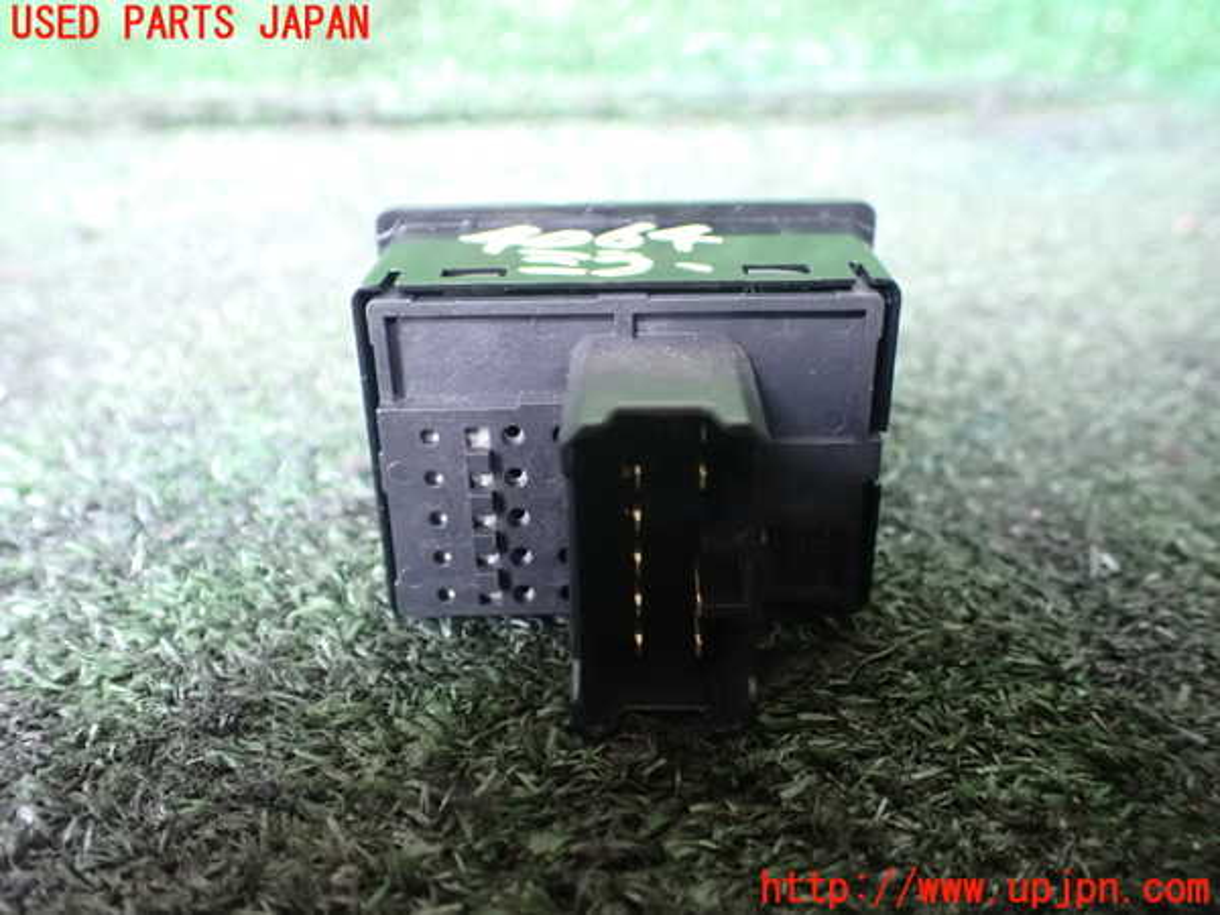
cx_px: 610
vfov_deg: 46.8
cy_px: 458
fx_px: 1057
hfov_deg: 60.0
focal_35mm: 30
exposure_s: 1/20
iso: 1600
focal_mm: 5.4
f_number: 2.3
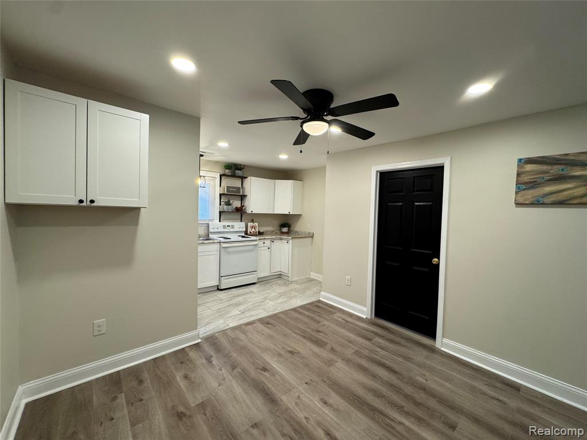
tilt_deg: -1.9
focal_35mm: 14
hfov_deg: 102.1
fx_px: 237
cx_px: 294
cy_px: 220
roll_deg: -1.8
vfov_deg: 85.7
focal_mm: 2.22
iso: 200
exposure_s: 1/120
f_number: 2.2
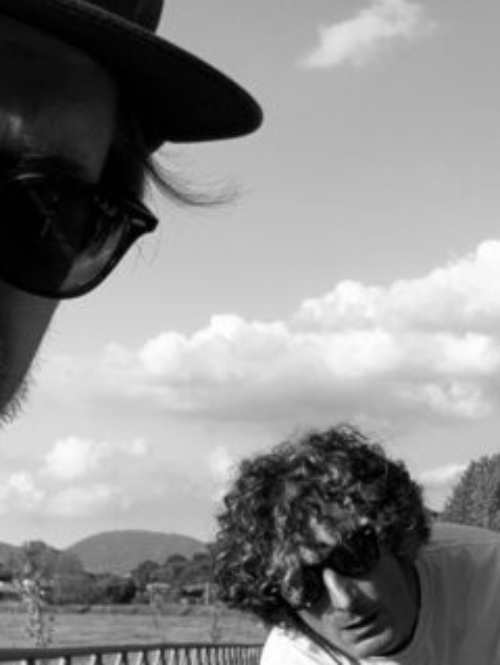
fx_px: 1384
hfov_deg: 20.4
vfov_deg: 25.9
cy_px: 638
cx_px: 342
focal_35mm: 72
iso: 25
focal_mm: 2.69
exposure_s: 1/621
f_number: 1.9
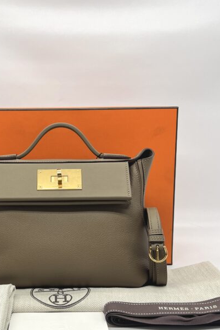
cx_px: 63
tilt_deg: -9.6
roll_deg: -0.1
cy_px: 190
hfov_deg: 28.9
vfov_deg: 42.6
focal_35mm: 46
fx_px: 422
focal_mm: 5.7
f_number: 1.5
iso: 32
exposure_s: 1/128
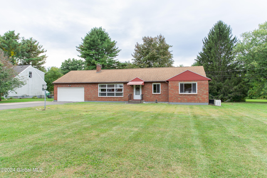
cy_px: 89
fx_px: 178
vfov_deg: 53.2
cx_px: 134
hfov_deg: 73.7
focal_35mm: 24
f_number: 3.2
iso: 200
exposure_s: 1/250
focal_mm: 24
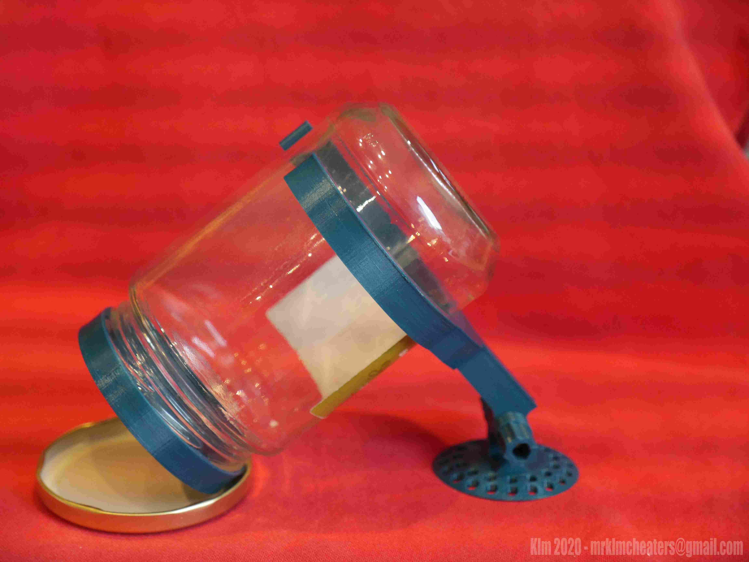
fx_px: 1515
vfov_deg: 21.0
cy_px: 281
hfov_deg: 27.8
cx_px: 374
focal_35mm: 70
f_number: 2.8
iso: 1600
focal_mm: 35
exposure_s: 1/60
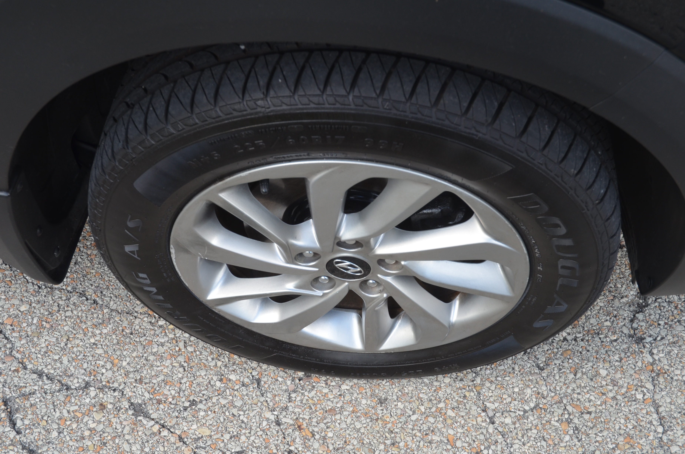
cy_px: 227
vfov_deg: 30.7
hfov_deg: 45.0
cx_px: 342
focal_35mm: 44
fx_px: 826
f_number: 5.6
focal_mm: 29
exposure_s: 1/125
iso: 320
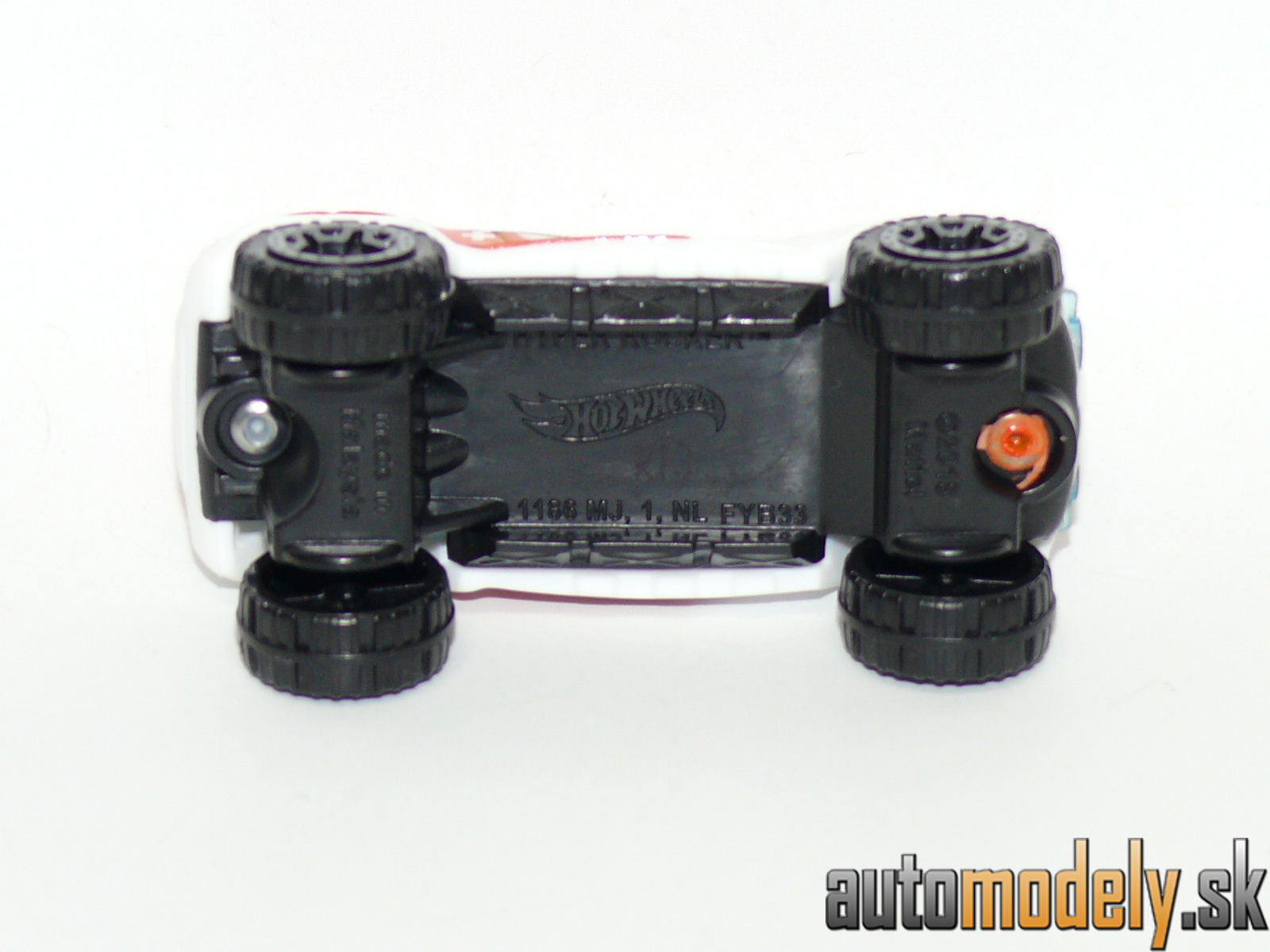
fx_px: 5246
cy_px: 476
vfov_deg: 10.4
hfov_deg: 13.8
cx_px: 635
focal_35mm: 143
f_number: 3.2
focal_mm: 16.8
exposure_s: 1/30
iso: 100
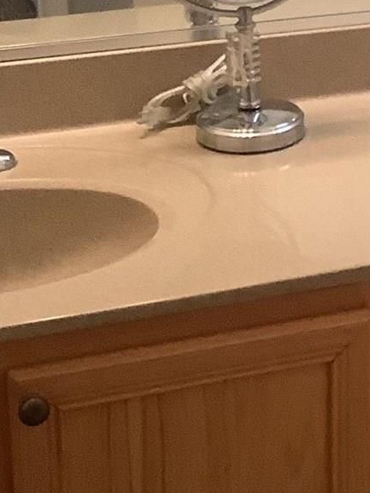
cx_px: 550
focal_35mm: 125
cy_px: -72
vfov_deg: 15.3
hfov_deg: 11.4
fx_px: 1779
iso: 200
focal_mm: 3.3
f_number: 2.4
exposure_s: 1/60
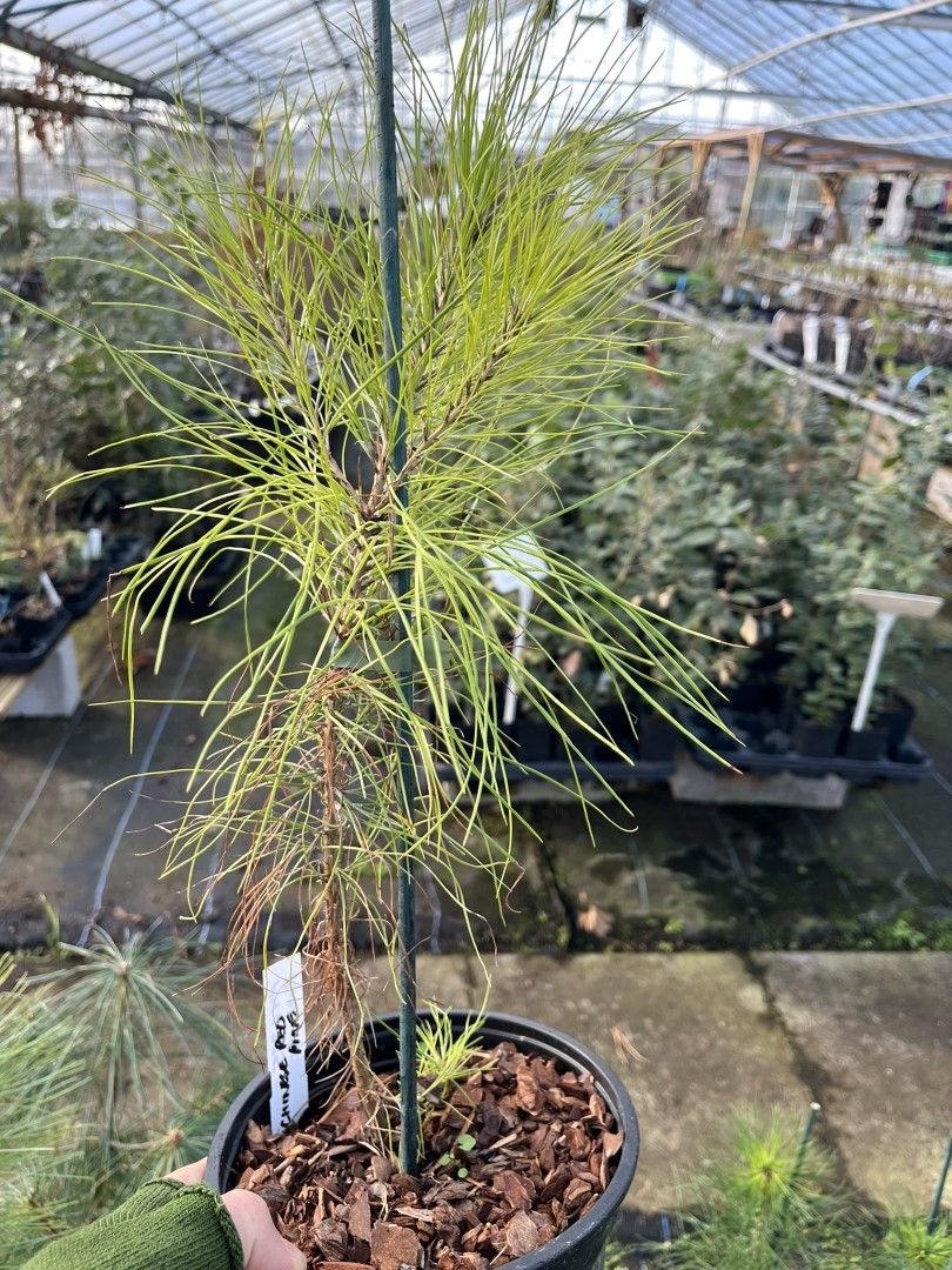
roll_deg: -3.5
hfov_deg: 53.1
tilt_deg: -24.8
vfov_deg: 67.3
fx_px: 953
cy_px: 635
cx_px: 476
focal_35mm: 26
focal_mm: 5.1
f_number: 1.6
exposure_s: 1/182
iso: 40
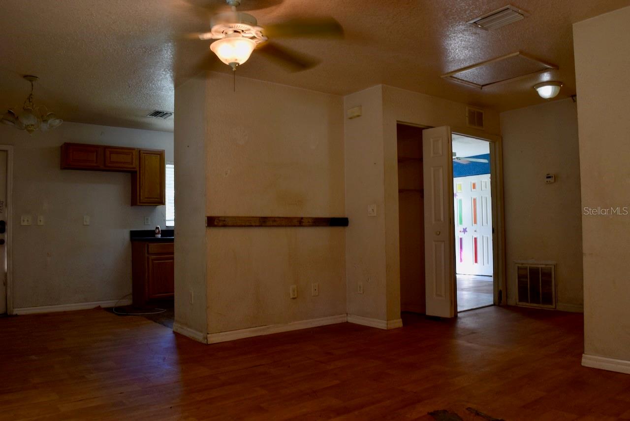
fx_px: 473
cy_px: 210
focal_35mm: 27
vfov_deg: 48.0
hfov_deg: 67.4
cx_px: 315
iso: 400
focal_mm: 18
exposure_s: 1/20
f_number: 10
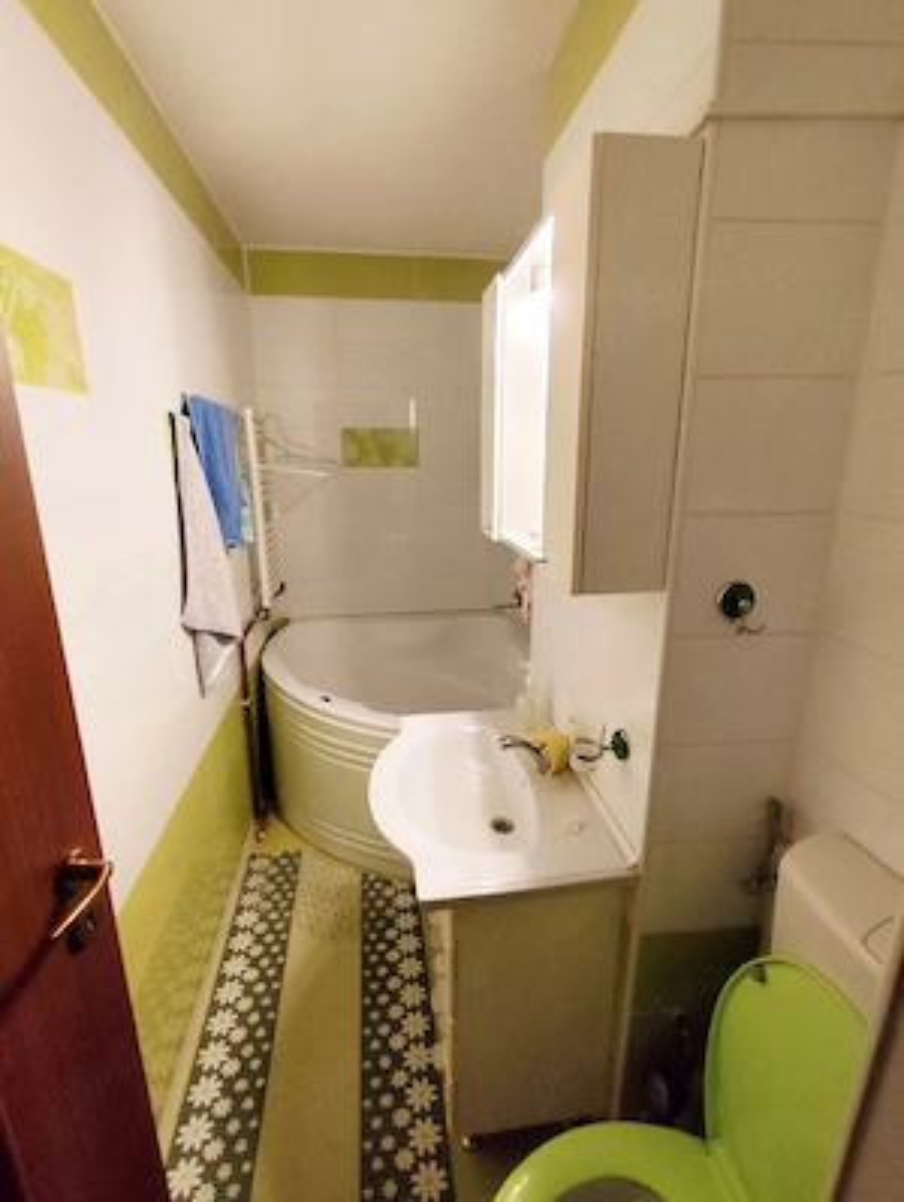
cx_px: 452
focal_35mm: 16
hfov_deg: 78.2
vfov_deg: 94.4
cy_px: 601
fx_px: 556
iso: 160
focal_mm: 1.65
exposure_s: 1/50
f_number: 2.2
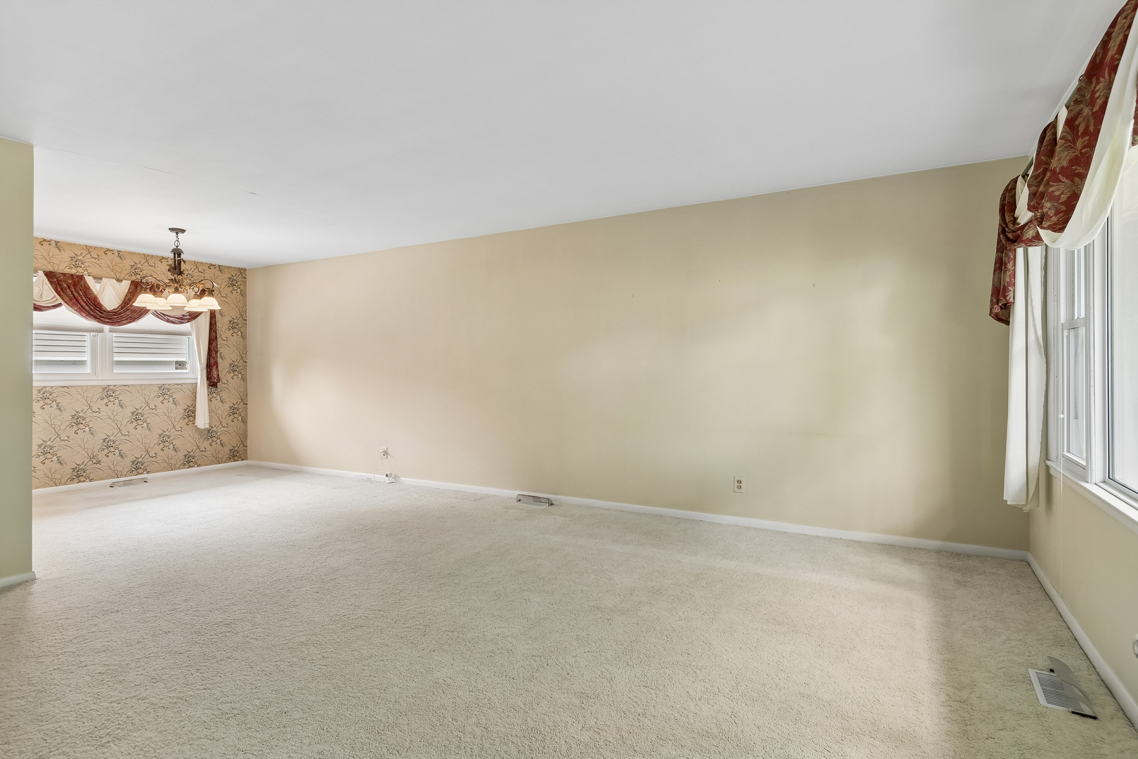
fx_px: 569
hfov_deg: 90.0
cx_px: 569
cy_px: 380
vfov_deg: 67.4
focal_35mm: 18
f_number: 8
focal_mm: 12
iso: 250
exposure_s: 1/10
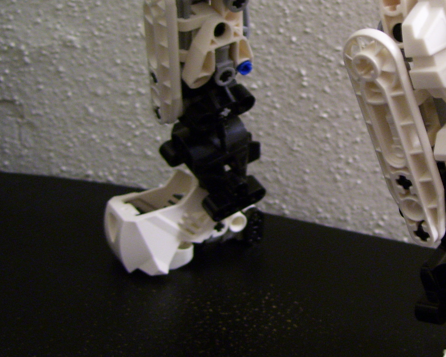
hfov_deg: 30.8
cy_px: 112
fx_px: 792
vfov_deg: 25.2
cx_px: 347
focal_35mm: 60
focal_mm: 6
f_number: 2.7
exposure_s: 1/8
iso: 160
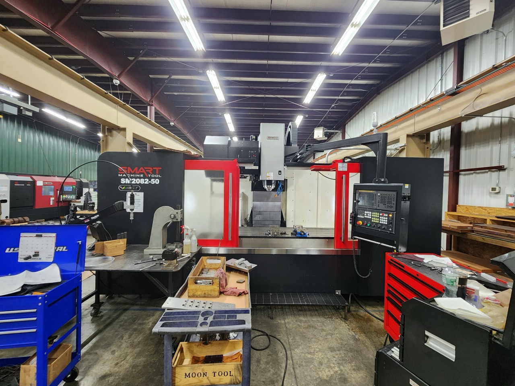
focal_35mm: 13
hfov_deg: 106.2
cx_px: 258
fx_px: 193
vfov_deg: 89.9
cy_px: 193
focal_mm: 2.2
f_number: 2.2
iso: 320
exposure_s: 1/40
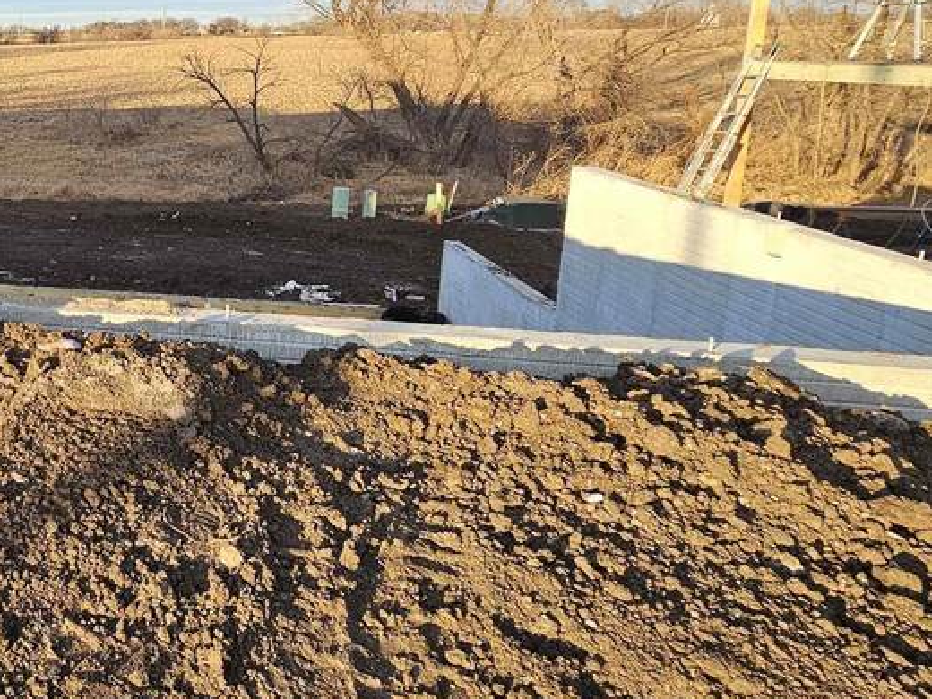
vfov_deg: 43.2
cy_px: 208
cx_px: -61
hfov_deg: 45.0
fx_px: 862
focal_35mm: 32
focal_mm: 2.2
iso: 50
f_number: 2.2
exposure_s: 1/479
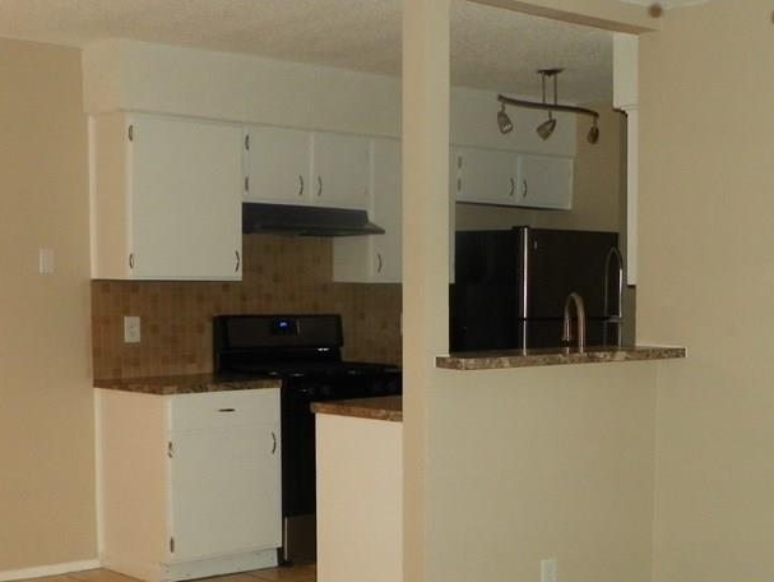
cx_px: 518
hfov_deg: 32.4
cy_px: 398
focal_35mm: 59
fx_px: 1320
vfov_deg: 24.7
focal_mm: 6.2
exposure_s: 1/125
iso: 200
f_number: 3.2
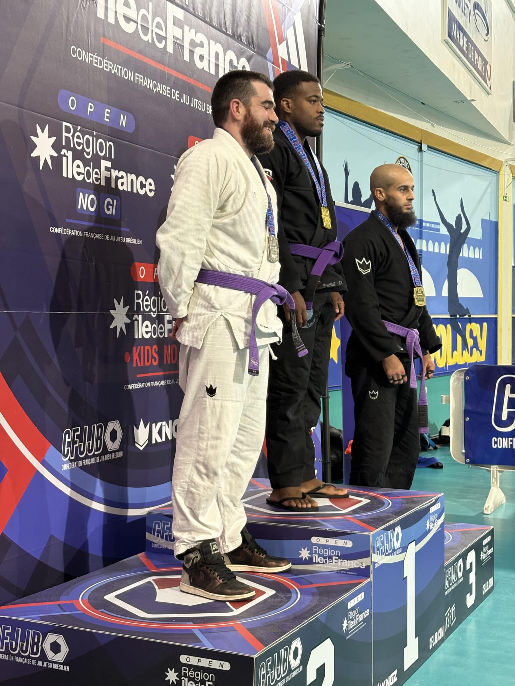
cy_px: 343
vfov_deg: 36.8
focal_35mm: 52
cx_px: 258
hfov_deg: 28.0
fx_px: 1032
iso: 100
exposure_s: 1/33
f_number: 1.6
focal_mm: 5.96
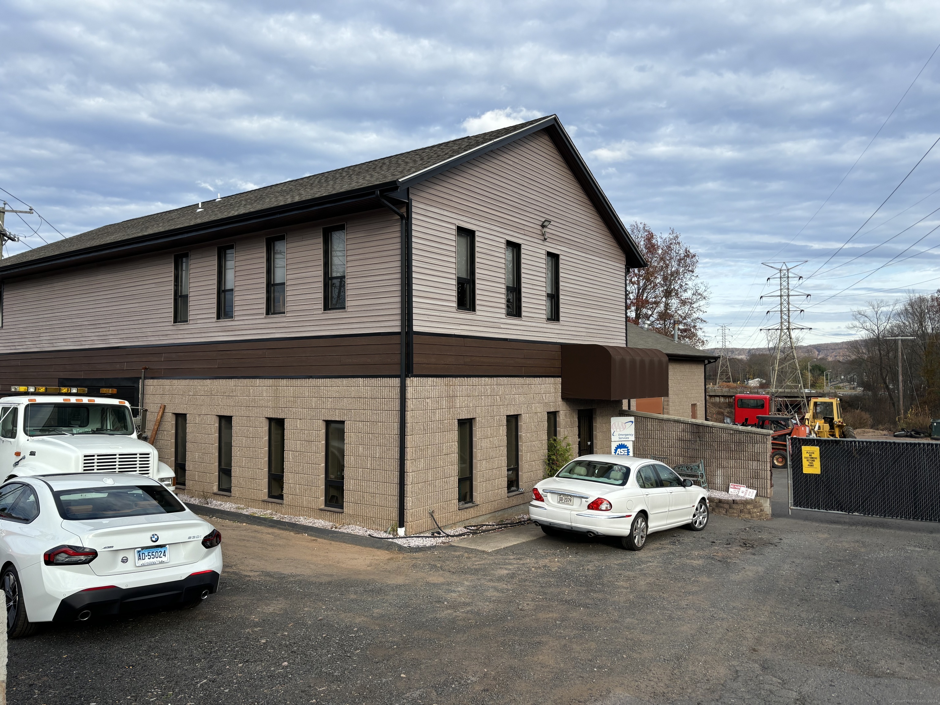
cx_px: 470
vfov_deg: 53.1
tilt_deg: +5.1
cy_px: 352
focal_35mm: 26
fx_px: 706
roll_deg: -0.9
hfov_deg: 67.3
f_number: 1.6
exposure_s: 1/1499
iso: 50
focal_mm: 5.96
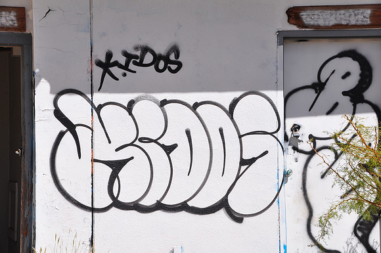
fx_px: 1554
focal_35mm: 147
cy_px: 126
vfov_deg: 9.3
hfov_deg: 14.0
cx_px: 190
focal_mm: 98
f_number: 18
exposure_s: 1/200
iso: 200
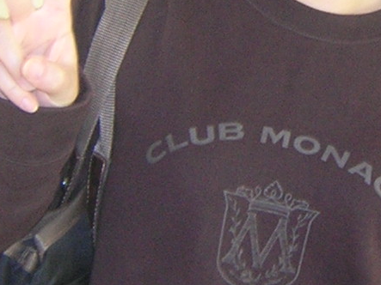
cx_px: 374
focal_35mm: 130
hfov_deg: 14.9
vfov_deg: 11.3
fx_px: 1430
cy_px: -23
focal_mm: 4.7
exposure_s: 1/30.4
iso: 248
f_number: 2.6
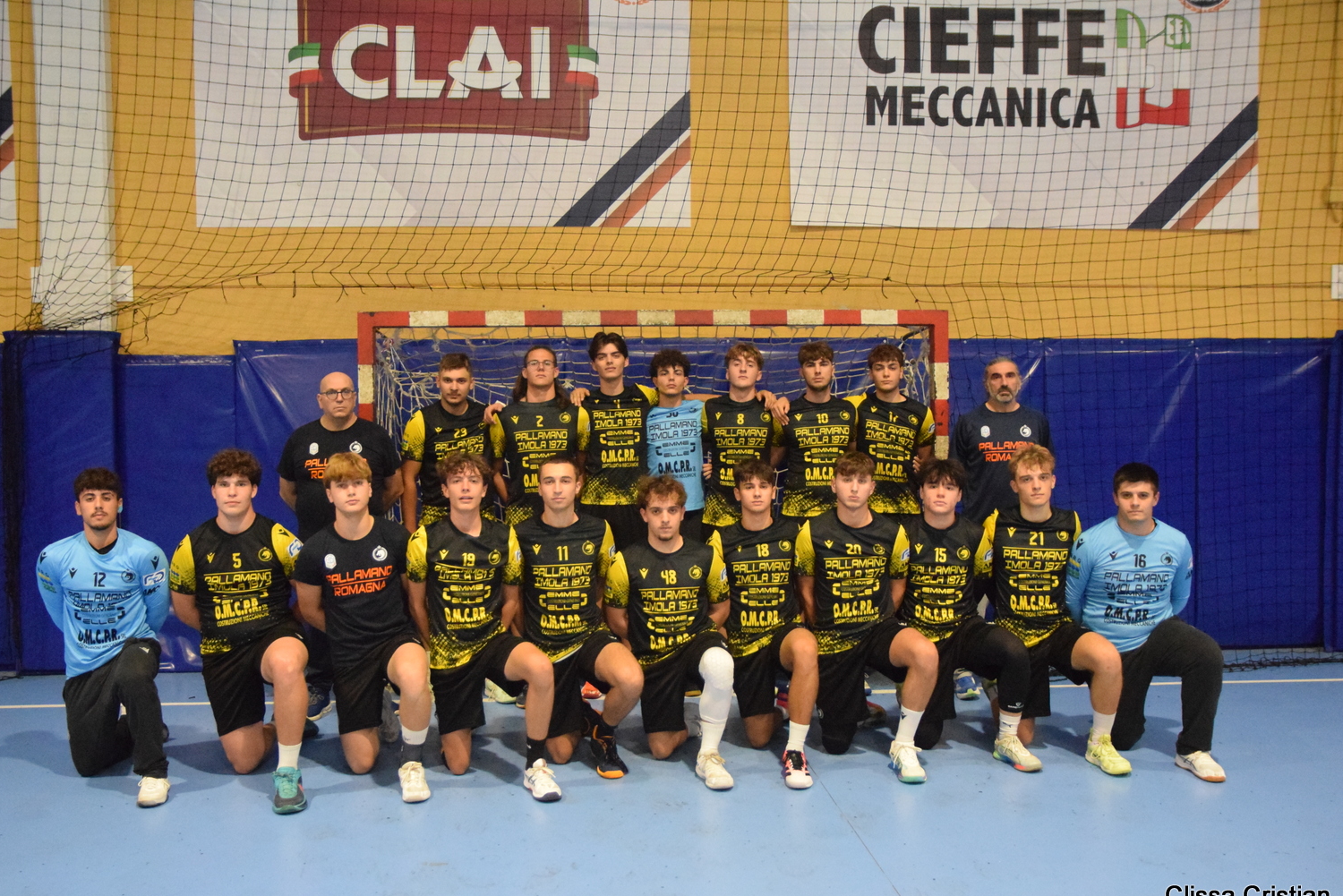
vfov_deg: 41.1
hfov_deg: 58.7
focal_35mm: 32
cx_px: 647
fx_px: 1194
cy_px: 462
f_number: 2.8
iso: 8000
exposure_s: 1/640
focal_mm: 20
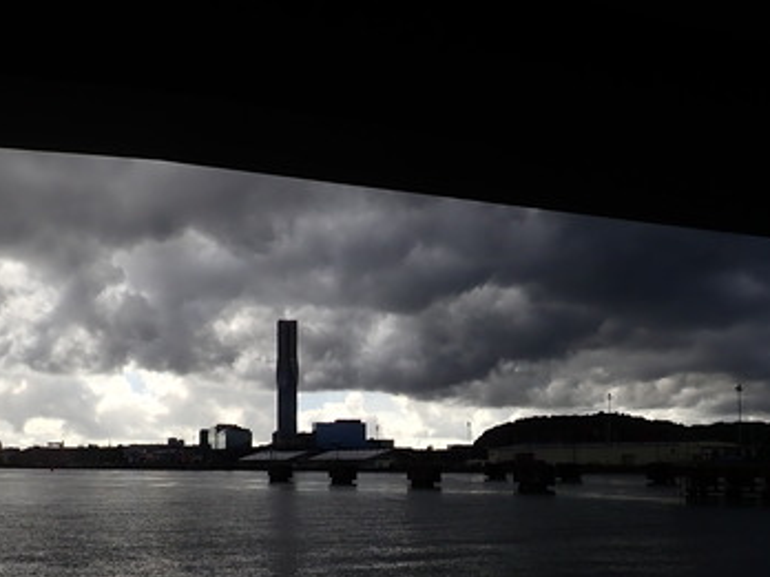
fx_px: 1023
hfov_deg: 41.2
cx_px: 414
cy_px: 424
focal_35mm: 46
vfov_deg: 31.0
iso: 100
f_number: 8
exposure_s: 1/320
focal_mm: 4.5
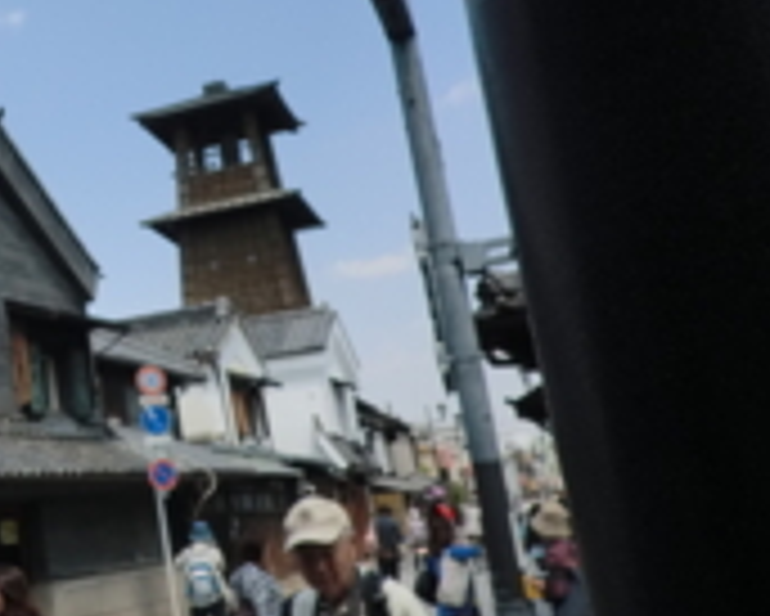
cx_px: 0
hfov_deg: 33.0
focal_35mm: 52
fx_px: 1186
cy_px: 223
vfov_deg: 29.0
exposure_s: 1/160
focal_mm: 4.7
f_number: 7.9
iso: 50
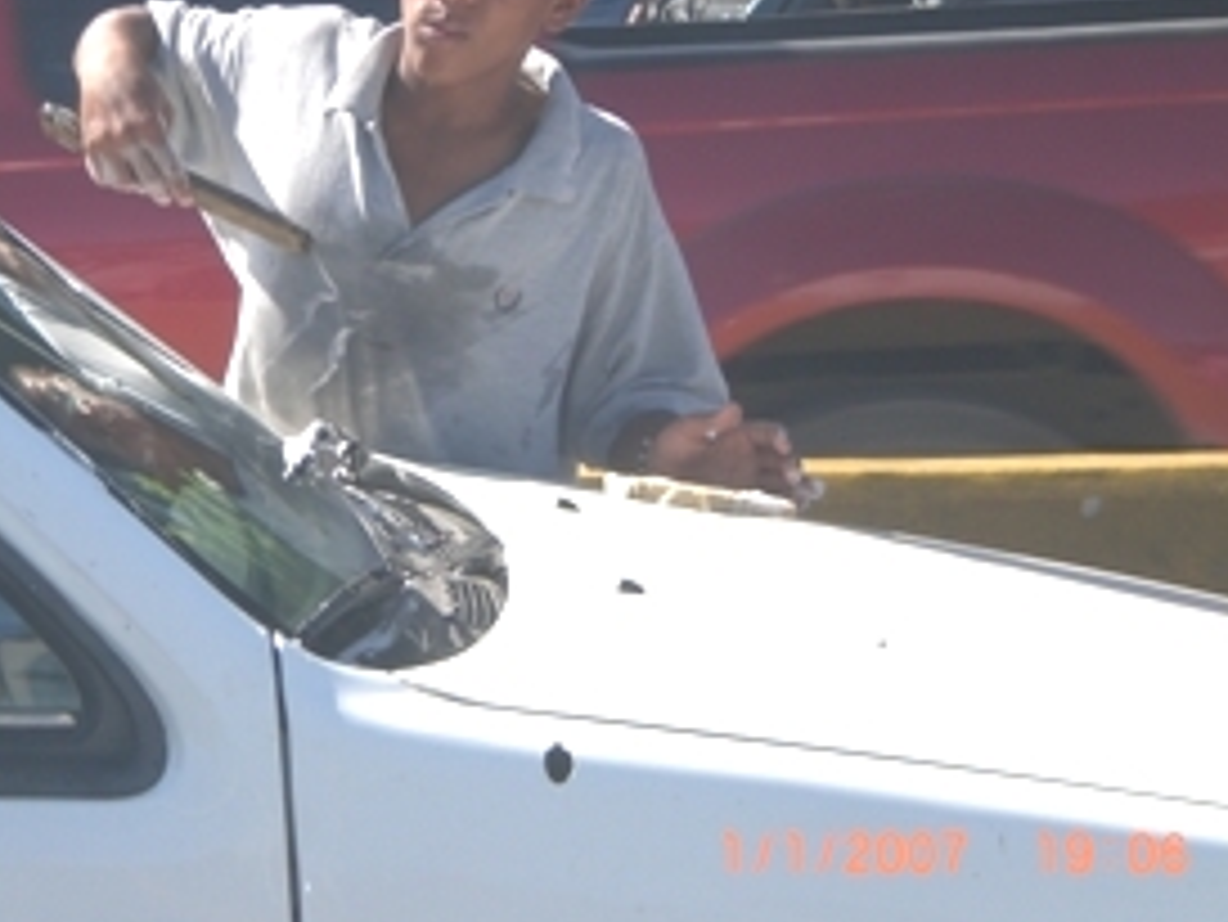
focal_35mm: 187
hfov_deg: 10.5
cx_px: 301
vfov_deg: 7.9
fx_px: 6637
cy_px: 252
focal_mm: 18.9
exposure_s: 1/250
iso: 50
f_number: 5.9
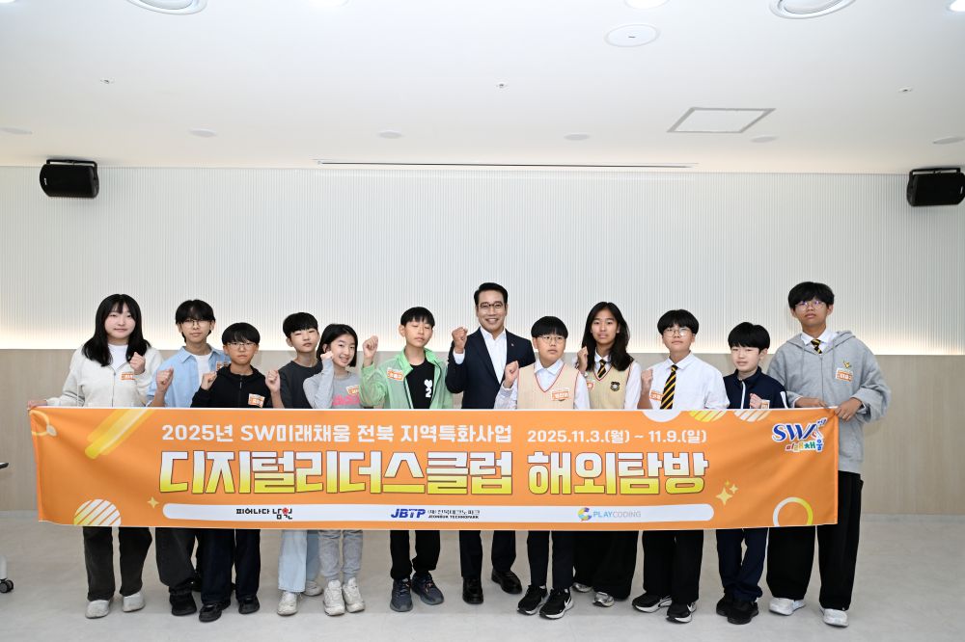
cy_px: 321
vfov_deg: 53.1
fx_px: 643
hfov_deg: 73.8
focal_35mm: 24
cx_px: 482
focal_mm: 24
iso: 800
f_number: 4
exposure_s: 1/200
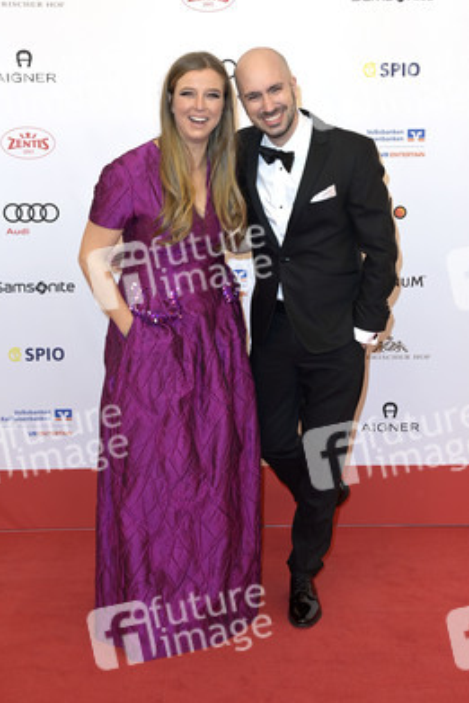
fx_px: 898
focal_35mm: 46
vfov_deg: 42.7
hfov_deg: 29.3
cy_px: 358
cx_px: 232
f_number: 6.3
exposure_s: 1/250
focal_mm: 45
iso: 400
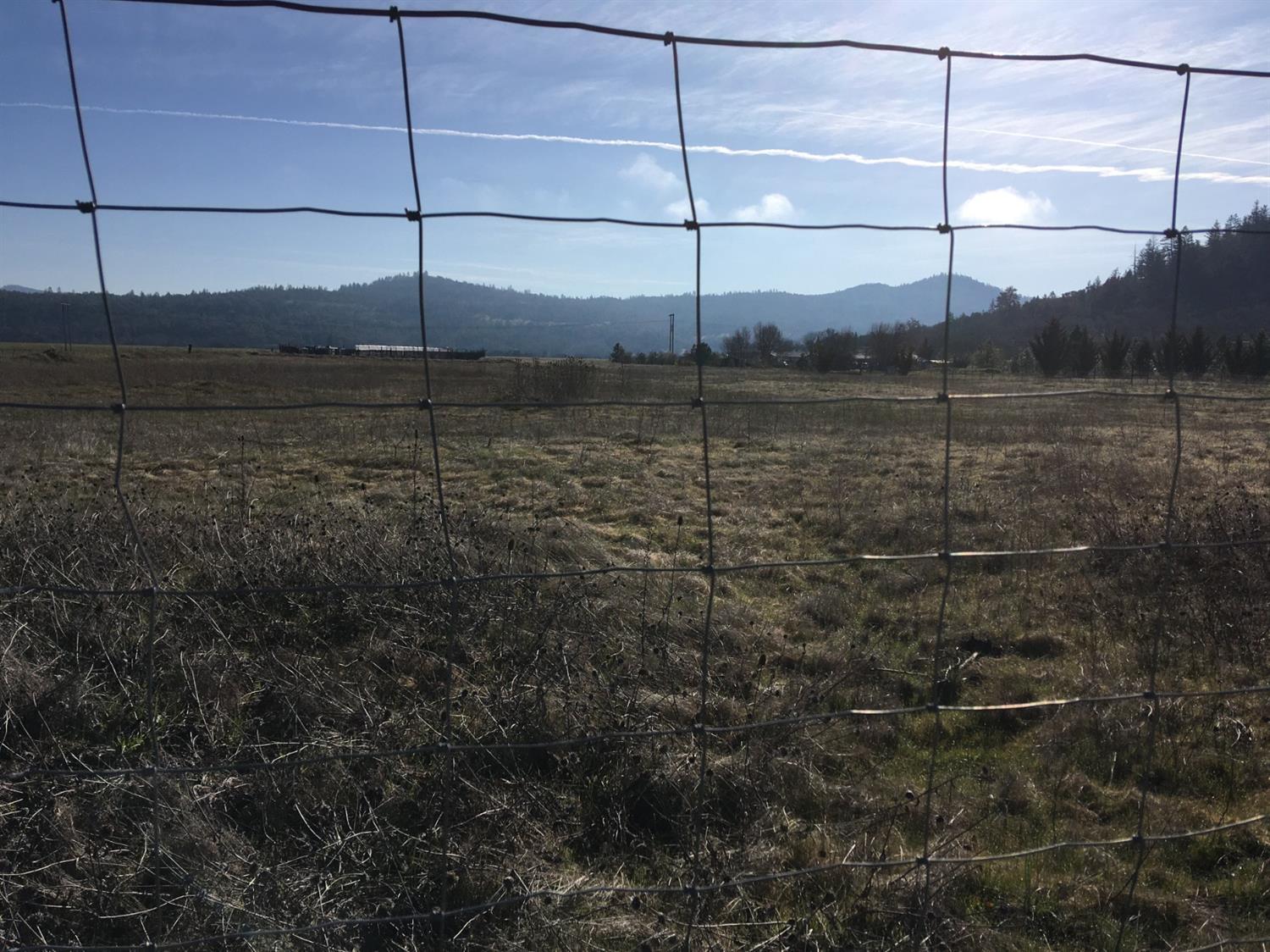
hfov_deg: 61.7
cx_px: 635
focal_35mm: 29
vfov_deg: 48.2
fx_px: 1064
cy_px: 476
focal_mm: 4.15
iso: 25
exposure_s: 1/3663
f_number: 2.2
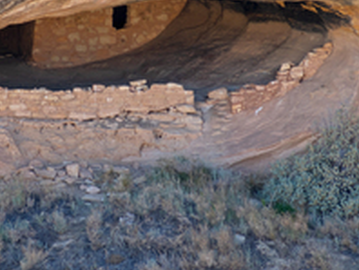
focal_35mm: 407
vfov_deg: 3.7
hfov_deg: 4.9
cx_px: 112
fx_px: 4226
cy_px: 38
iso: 100
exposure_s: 1/125
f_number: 5
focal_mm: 100
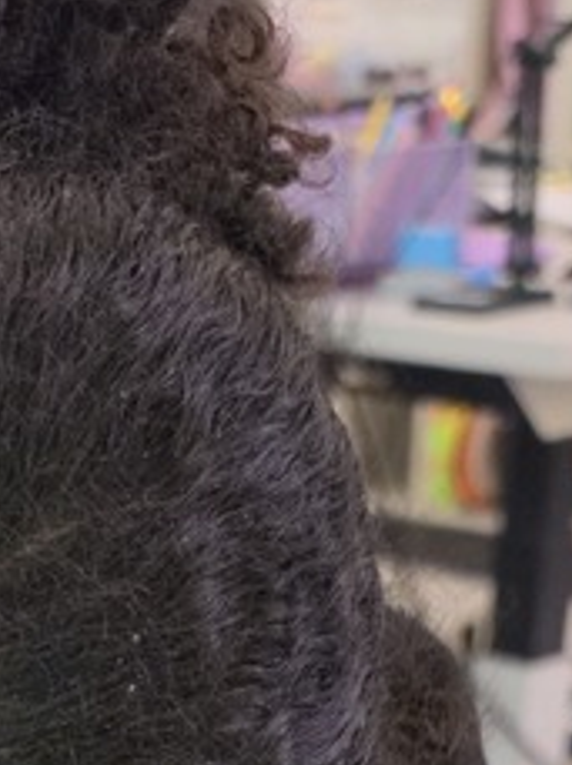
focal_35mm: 103
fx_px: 2276
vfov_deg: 14.5
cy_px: 1690
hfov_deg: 14.2
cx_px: 54
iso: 1250
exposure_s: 1/120
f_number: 1.4
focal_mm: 6.5
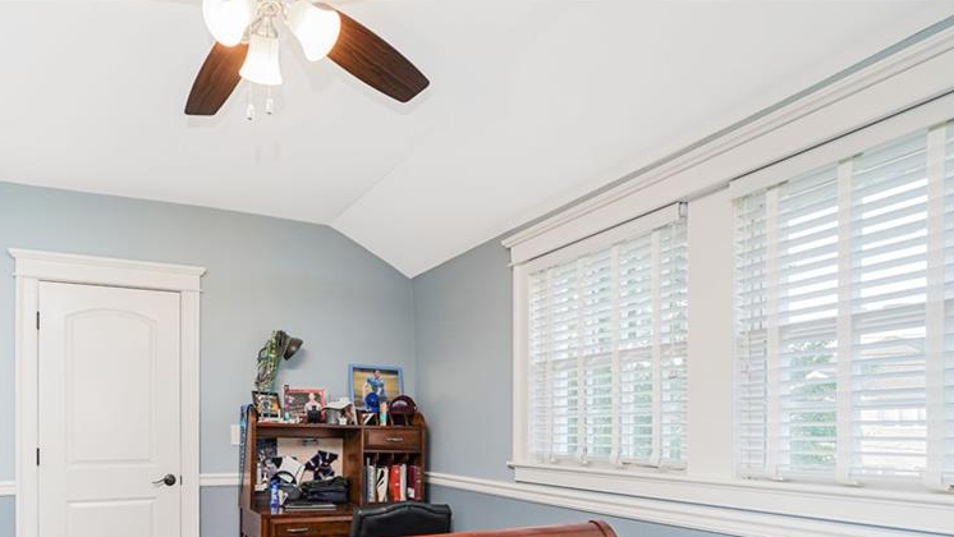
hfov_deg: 76.6
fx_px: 582
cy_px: 428
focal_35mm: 23
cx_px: 332
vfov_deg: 46.9
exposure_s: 1/30
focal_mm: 16
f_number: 4
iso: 100
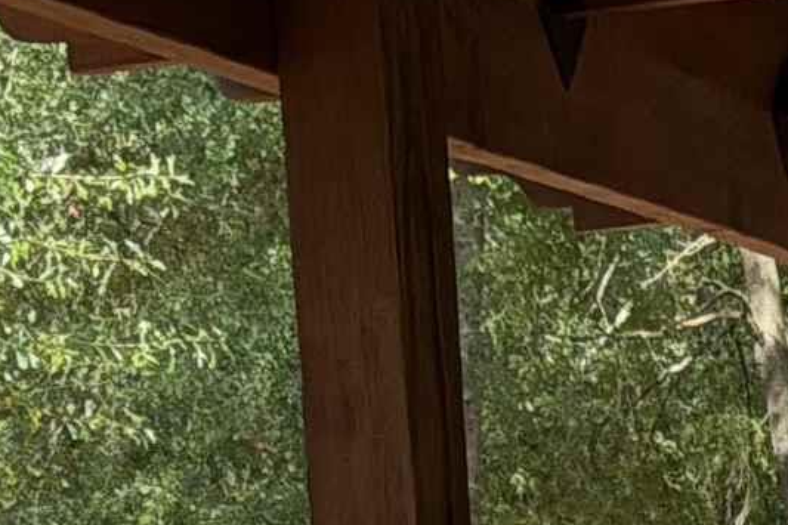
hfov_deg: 12.1
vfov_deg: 7.2
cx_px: 751
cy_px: 1613
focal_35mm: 168
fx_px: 3676
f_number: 1.8
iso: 25
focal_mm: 3
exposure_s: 1/324
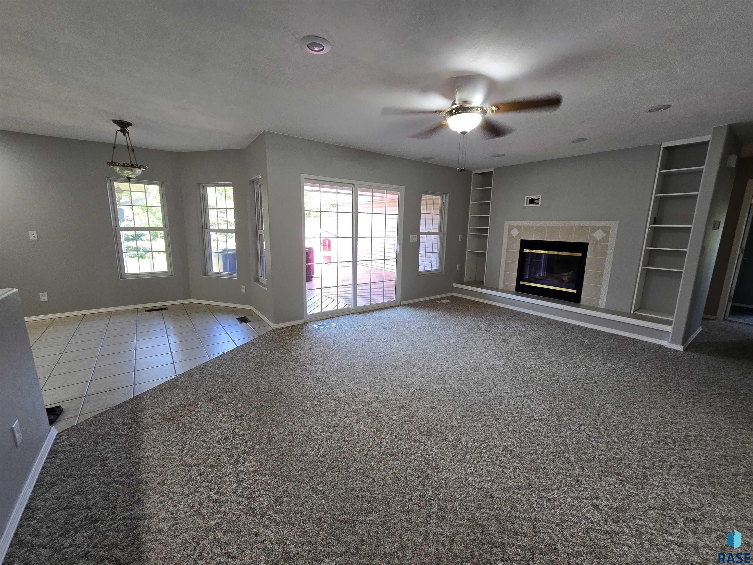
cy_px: 282
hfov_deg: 106.2
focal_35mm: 13
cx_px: 376
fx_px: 283
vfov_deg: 89.9
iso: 125
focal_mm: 2.2
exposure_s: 1/60
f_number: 2.2
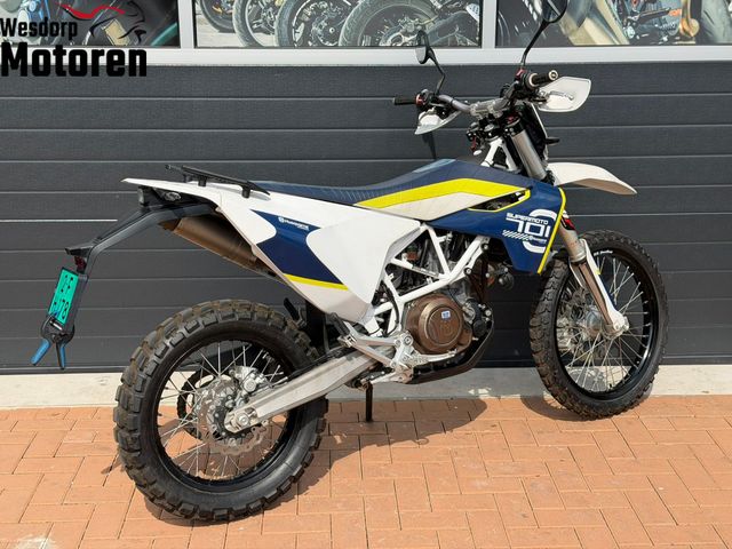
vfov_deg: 30.3
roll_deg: +0.4
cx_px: 366
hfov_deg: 39.7
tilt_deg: -14.5
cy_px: 274
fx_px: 1015
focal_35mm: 48
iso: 80
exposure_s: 1/4587
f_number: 1.78
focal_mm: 6.76
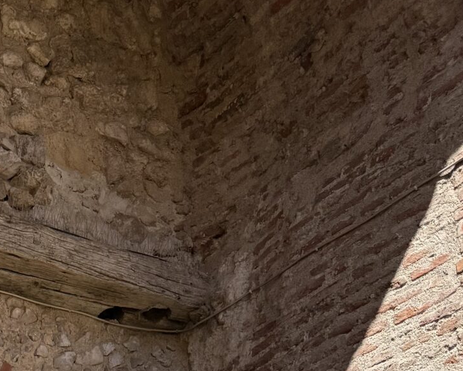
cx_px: 65
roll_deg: -0.2
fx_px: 1137
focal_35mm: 83
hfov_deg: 22.6
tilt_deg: +8.9
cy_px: 712
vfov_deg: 15.3
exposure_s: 1/3279
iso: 80
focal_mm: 6.76
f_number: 1.78
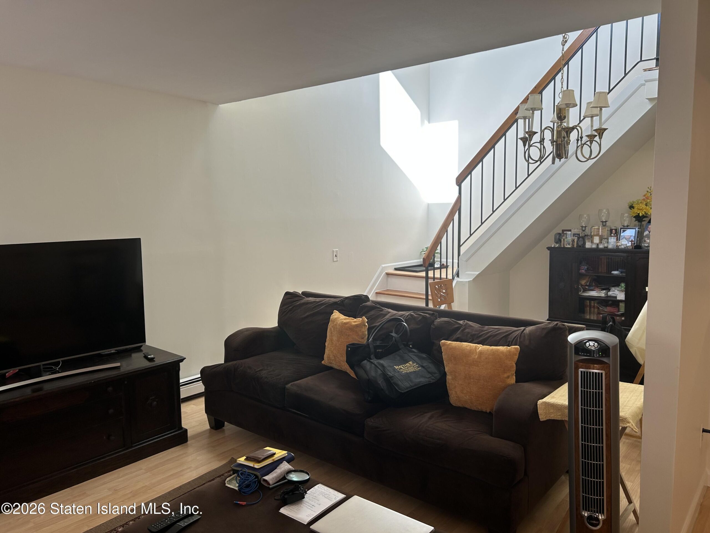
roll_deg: +0.5
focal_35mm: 26
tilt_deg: -6.3
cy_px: 266
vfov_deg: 53.1
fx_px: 533
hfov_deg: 67.3
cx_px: 355
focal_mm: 5.7
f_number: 1.5
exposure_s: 1/120
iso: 32
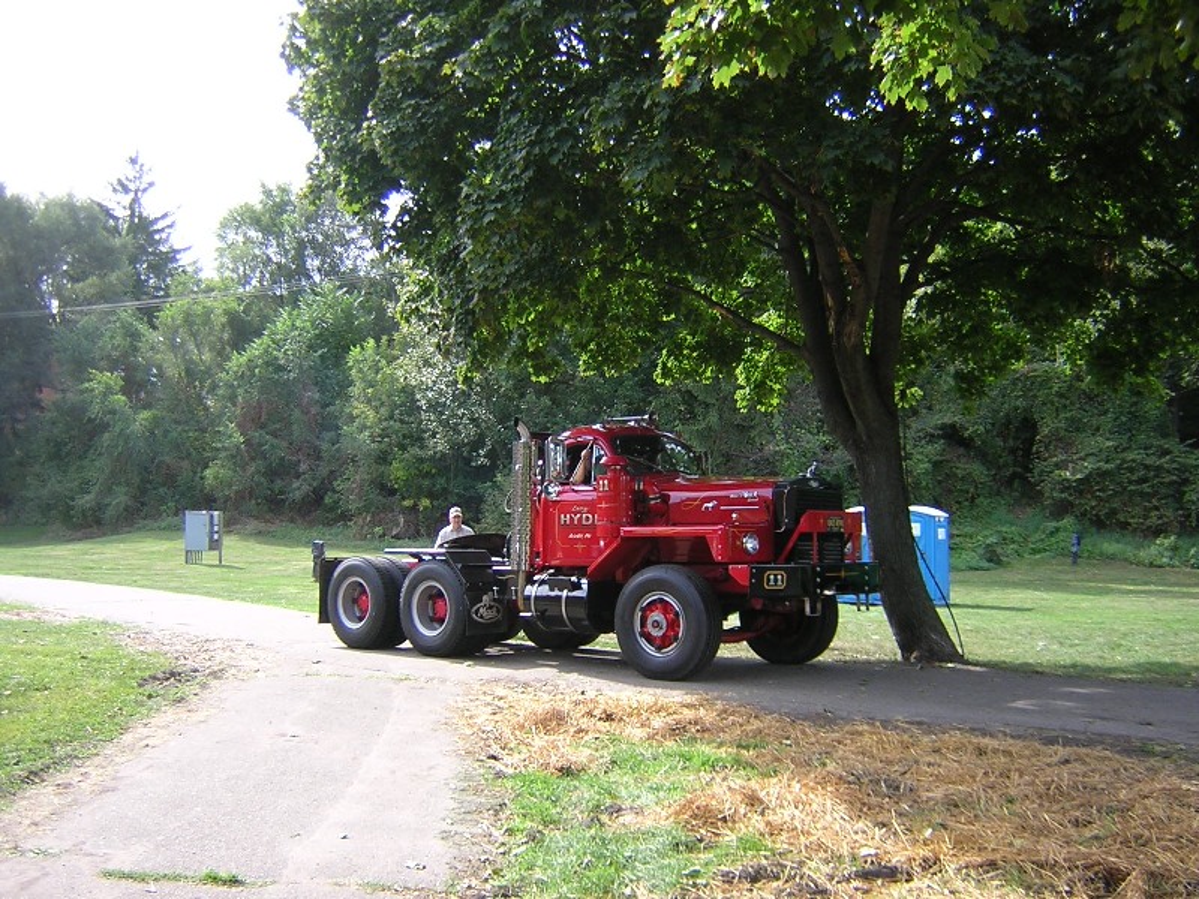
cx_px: 600
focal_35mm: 36
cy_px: 450
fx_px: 1247
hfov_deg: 51.4
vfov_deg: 39.7
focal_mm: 4.7
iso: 100
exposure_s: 1/172
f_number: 2.6
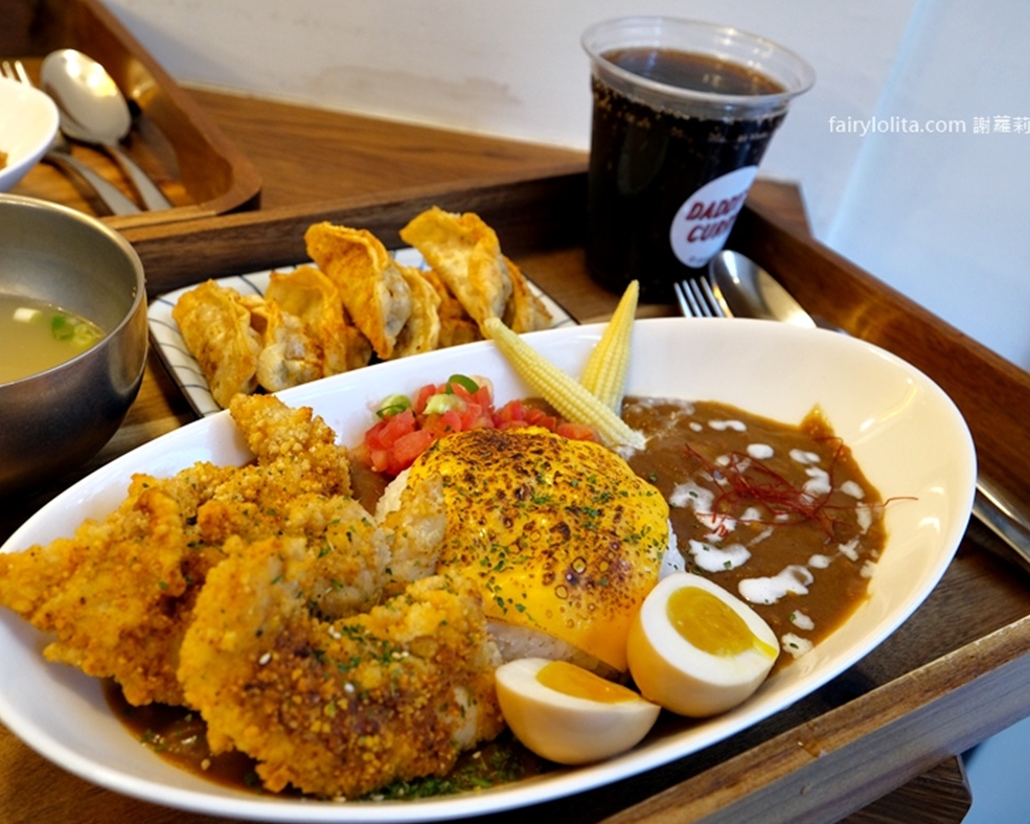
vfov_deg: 45.8
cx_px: 432
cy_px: 415
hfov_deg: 55.4
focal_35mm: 32
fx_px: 975
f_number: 4.5
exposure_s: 1/85
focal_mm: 18.9
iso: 1250
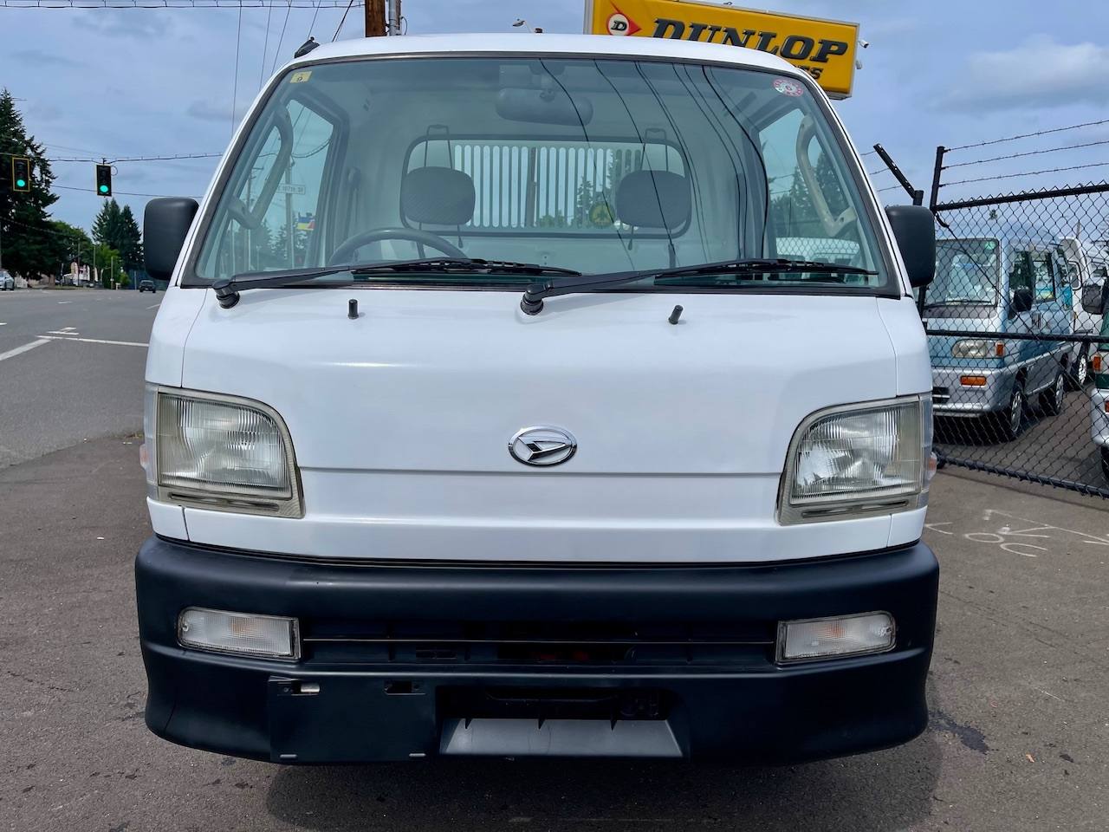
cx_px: 554
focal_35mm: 25
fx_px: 801
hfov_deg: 69.4
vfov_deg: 54.9
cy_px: 416
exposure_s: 1/6579
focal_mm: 5.1
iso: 32
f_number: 1.6
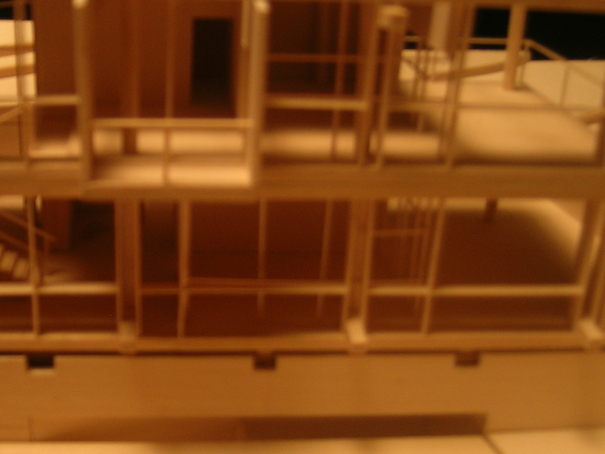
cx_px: 212
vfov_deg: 14.6
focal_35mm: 101
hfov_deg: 19.4
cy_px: 227
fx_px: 1765
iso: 50
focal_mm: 5.8
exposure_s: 1/125
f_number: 2.8
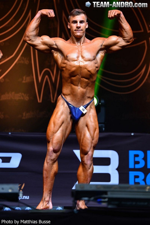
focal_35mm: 185
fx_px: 1155
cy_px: 112
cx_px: 75
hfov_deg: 7.4
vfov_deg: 11.1
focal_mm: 185
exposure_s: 1/160
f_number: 3.2
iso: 500
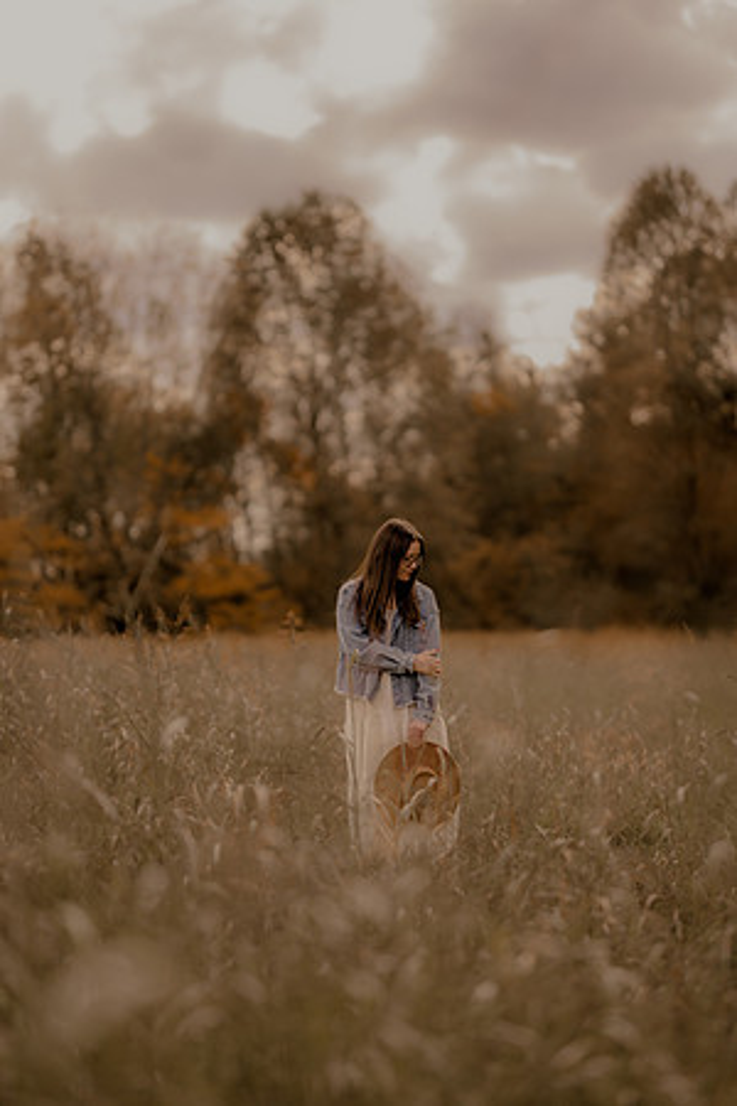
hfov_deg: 16.1
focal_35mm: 85
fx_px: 2610
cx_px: 368
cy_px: 553
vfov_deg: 23.9
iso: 200
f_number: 1.4
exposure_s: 1/3200
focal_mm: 85
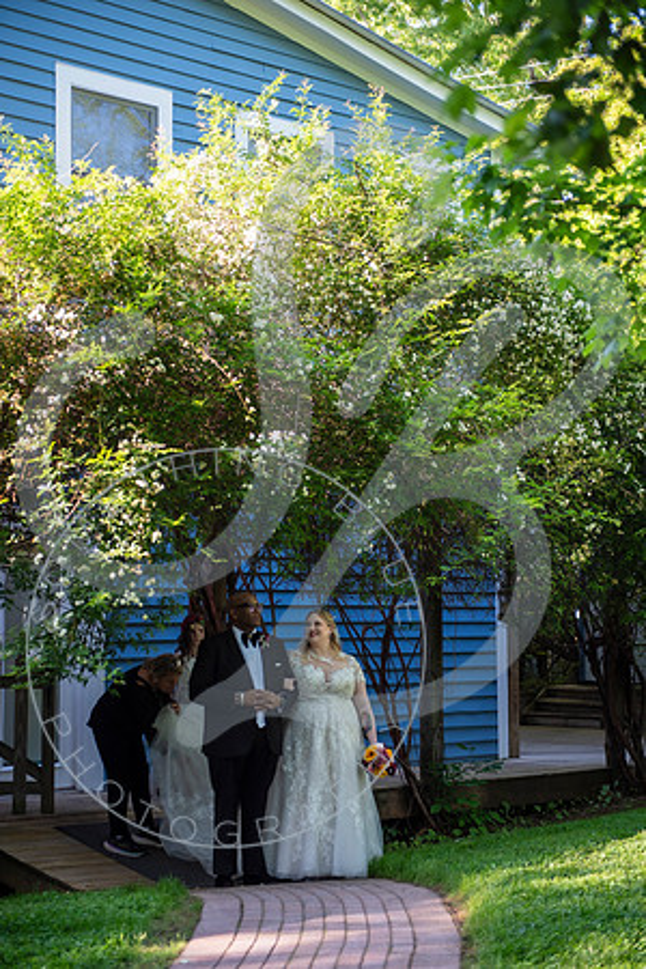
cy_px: 484
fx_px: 1884
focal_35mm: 70
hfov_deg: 19.5
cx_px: 323
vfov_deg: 28.8
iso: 100
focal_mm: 70
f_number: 2.8
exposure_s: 1/200
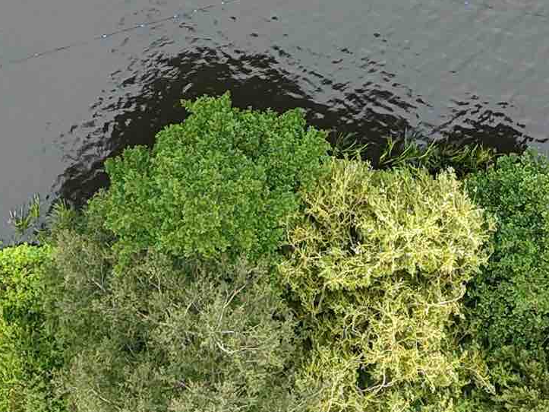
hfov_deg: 14.5
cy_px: -246
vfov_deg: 10.5
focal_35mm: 136
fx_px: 2157
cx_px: 197
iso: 100
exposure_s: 1/180
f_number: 1.8
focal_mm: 8.67
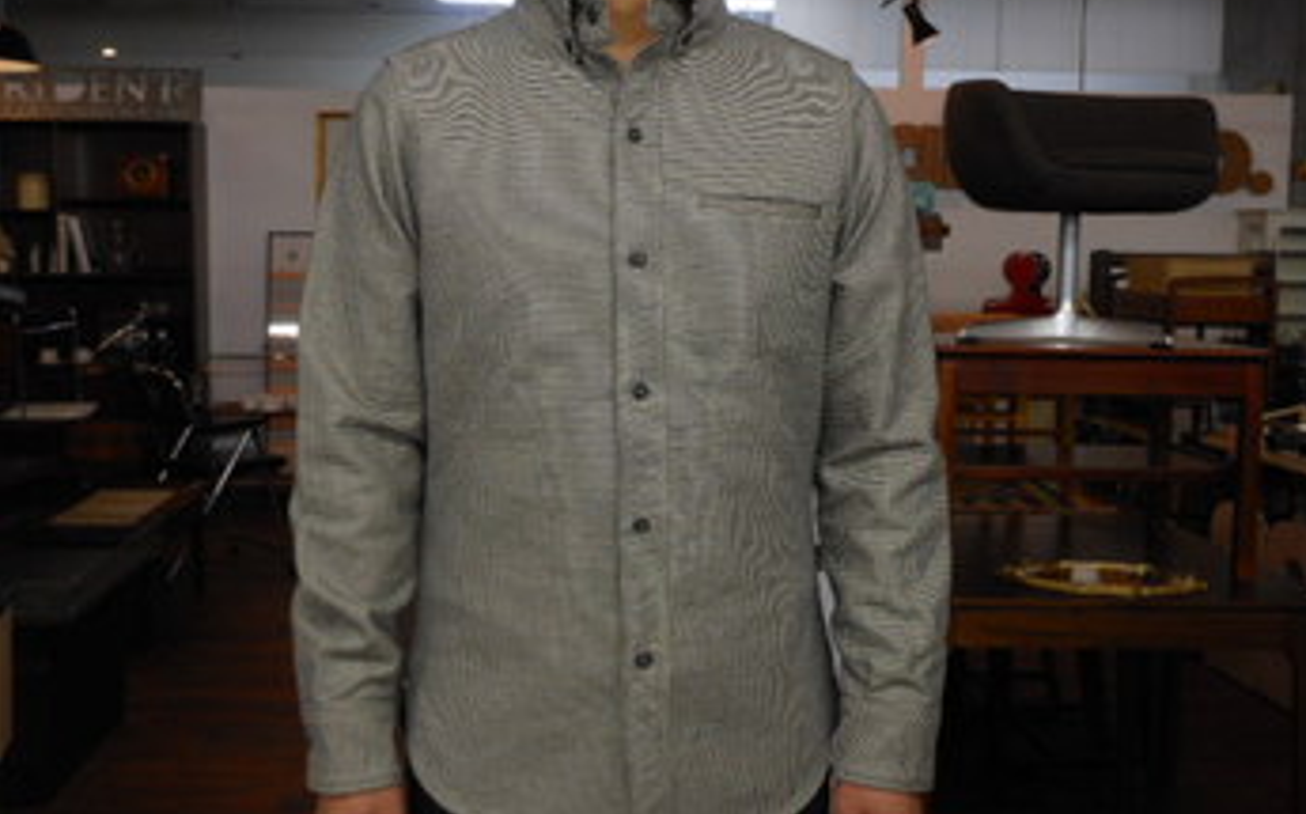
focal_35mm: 42
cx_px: 659
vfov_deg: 30.5
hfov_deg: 47.2
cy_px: 407
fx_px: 1494
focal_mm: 6.9
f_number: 4.3
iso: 160
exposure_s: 1/30
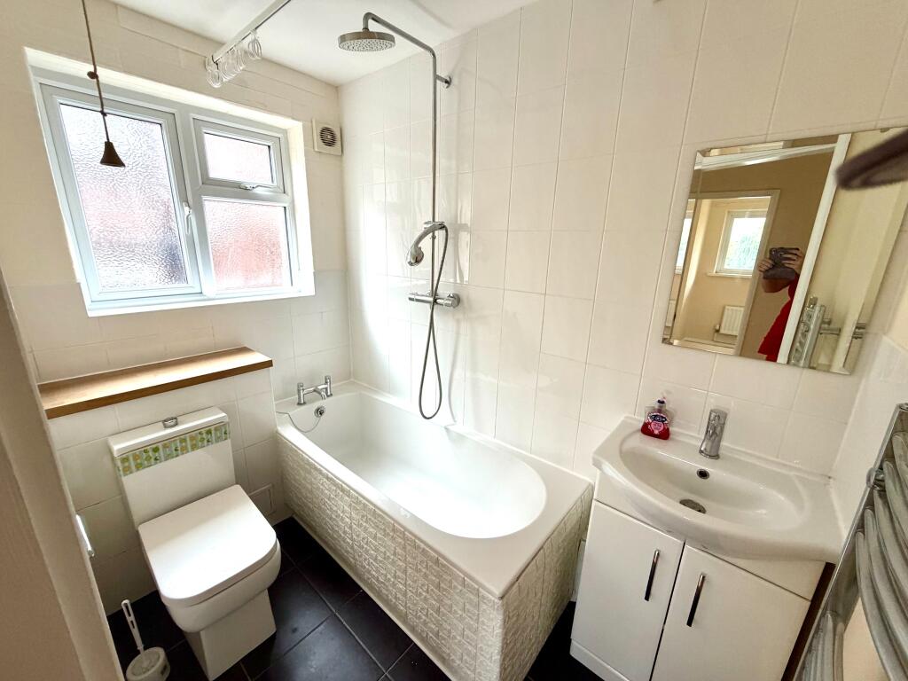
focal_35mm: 14
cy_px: 340
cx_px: 454
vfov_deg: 85.7
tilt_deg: -14.7
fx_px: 367
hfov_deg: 102.1
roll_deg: -1.8
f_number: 2.2
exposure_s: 1/121
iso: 250
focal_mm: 2.22
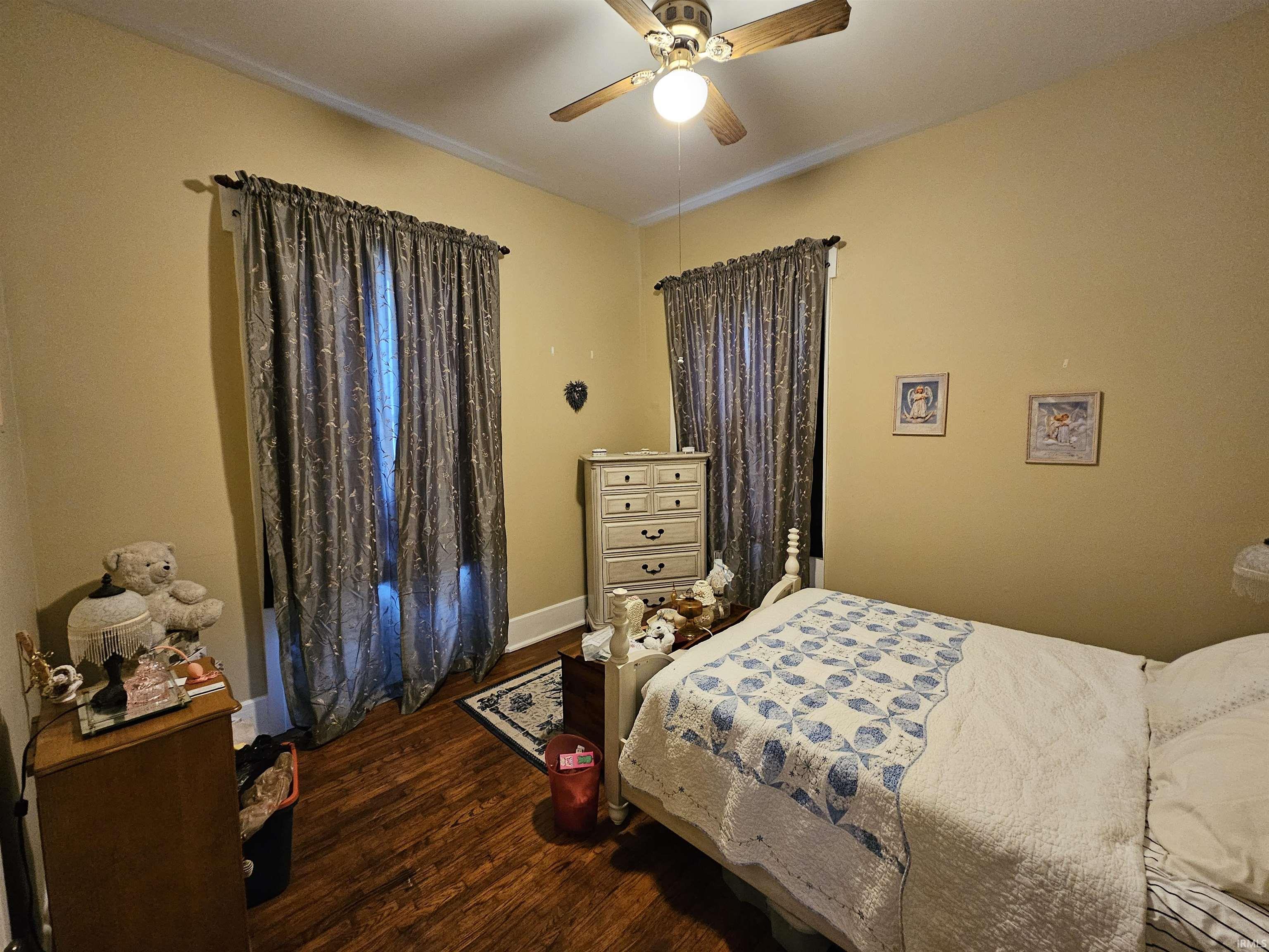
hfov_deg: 106.2
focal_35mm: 13
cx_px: 634
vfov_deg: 89.9
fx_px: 477
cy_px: 476
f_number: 2.2
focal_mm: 2.2
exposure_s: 1/30
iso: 500
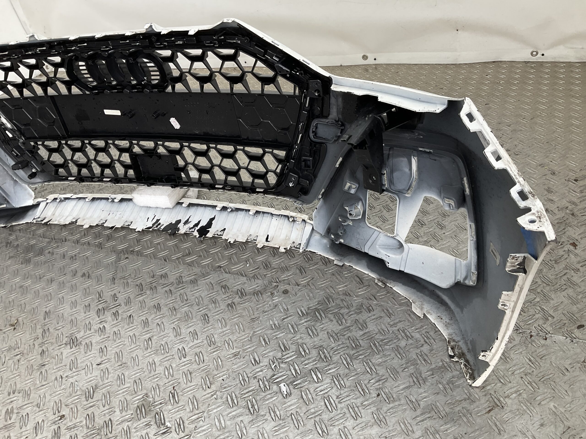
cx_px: 293
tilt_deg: -37.2
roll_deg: +13.4
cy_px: 220
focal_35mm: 29
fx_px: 491
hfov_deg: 61.7
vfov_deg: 48.2
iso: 20
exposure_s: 1/100
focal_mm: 3
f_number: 1.8
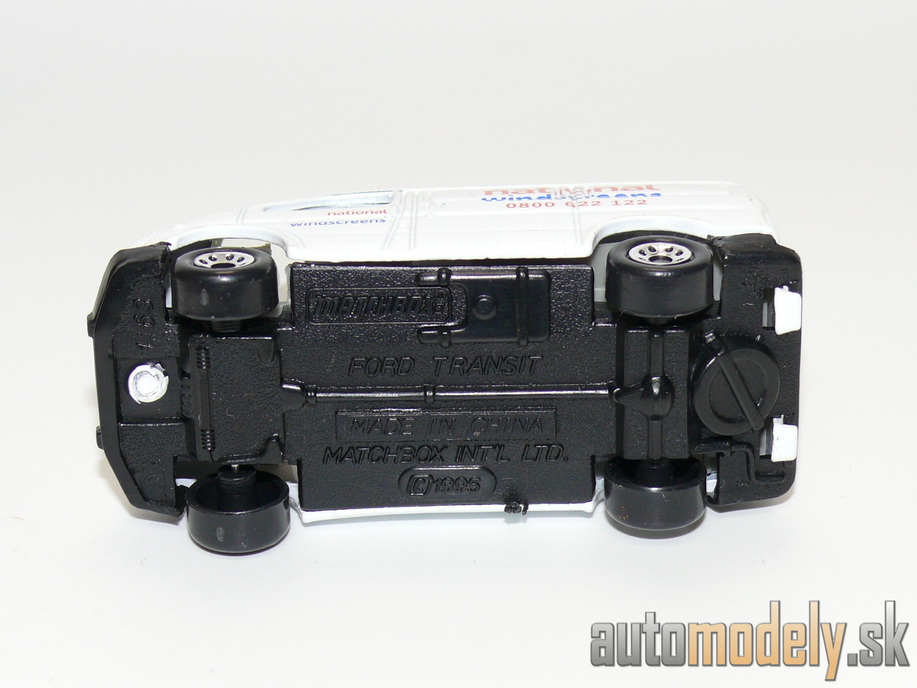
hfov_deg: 20.2
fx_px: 2570
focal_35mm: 97
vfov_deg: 15.2
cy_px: 344
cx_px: 458
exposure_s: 1/30
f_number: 4
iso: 100
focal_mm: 13.2
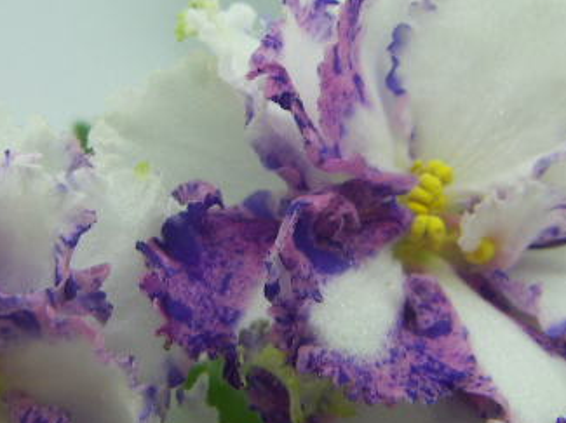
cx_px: 216
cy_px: 279
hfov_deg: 27.3
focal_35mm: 71
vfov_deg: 20.6
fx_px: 1160
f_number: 2.8
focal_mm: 4.7
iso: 50
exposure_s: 1/50
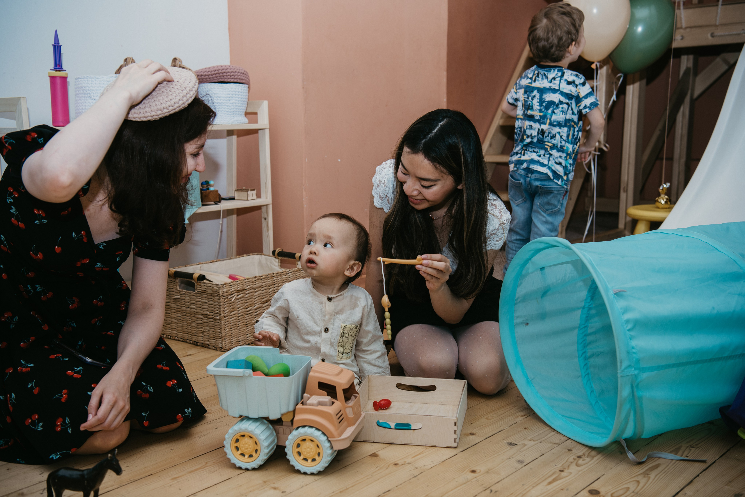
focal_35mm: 42
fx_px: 869
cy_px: 248
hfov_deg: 46.4
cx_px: 372
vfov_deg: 31.9
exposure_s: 1/160
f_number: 4
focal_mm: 42
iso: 100
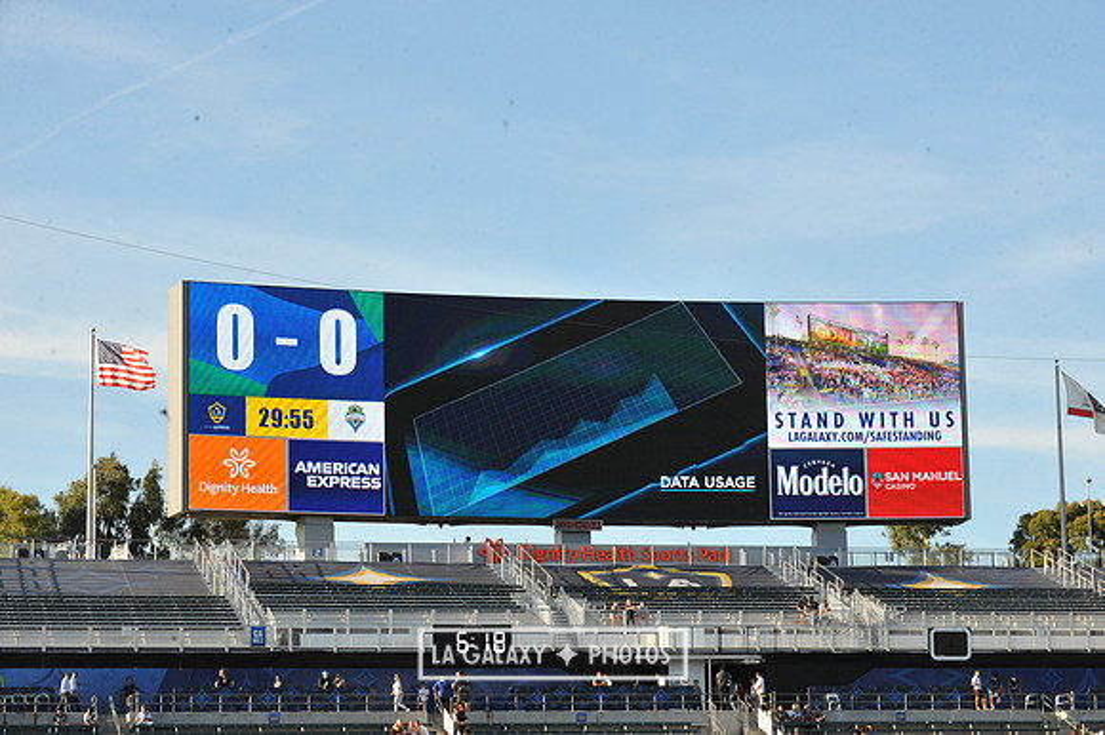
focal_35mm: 105
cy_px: 368
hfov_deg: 19.5
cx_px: 552
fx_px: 3221
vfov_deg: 13.0
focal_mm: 105
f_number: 14
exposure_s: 1/800
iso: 1600
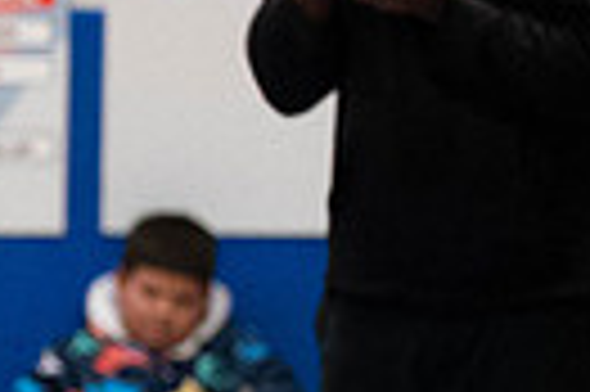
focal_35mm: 1319
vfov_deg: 1.0
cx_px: -591
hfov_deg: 1.6
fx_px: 21590
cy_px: 728
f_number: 2.8
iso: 4000
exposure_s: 1/1000
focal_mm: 170
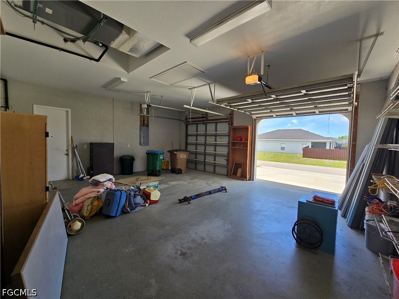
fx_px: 150
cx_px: 200
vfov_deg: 89.9
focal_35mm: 13
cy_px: 150
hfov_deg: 106.2
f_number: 2.2
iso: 50
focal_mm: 2.2
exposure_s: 1/235
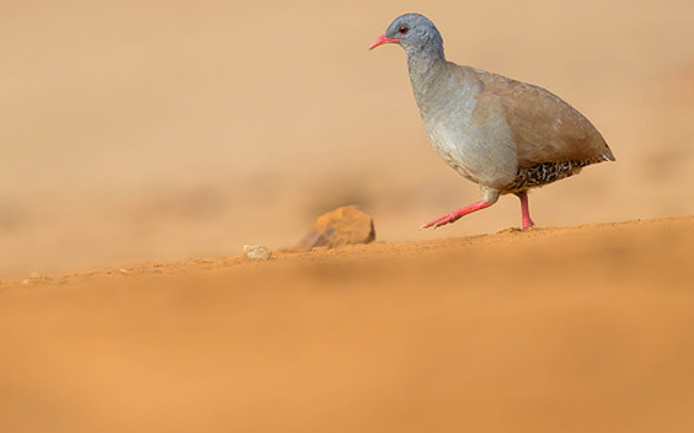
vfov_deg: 1.5
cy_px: 96
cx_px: 285
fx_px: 16491
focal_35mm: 872
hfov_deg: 2.4
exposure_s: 1/1000
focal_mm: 560
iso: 320
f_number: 5.6
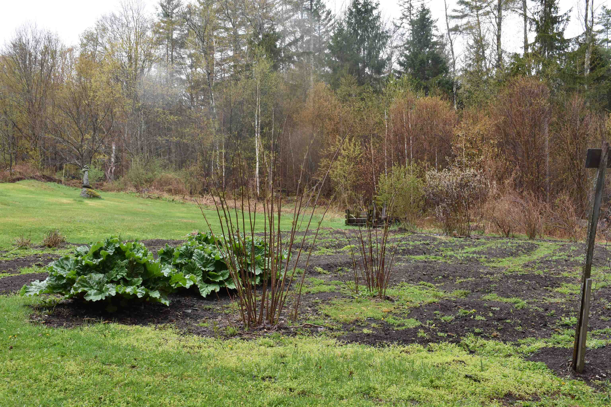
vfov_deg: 36.9
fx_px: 611
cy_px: 204
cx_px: 306
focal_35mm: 36
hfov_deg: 53.1
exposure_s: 1/320
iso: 800
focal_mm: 24
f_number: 8
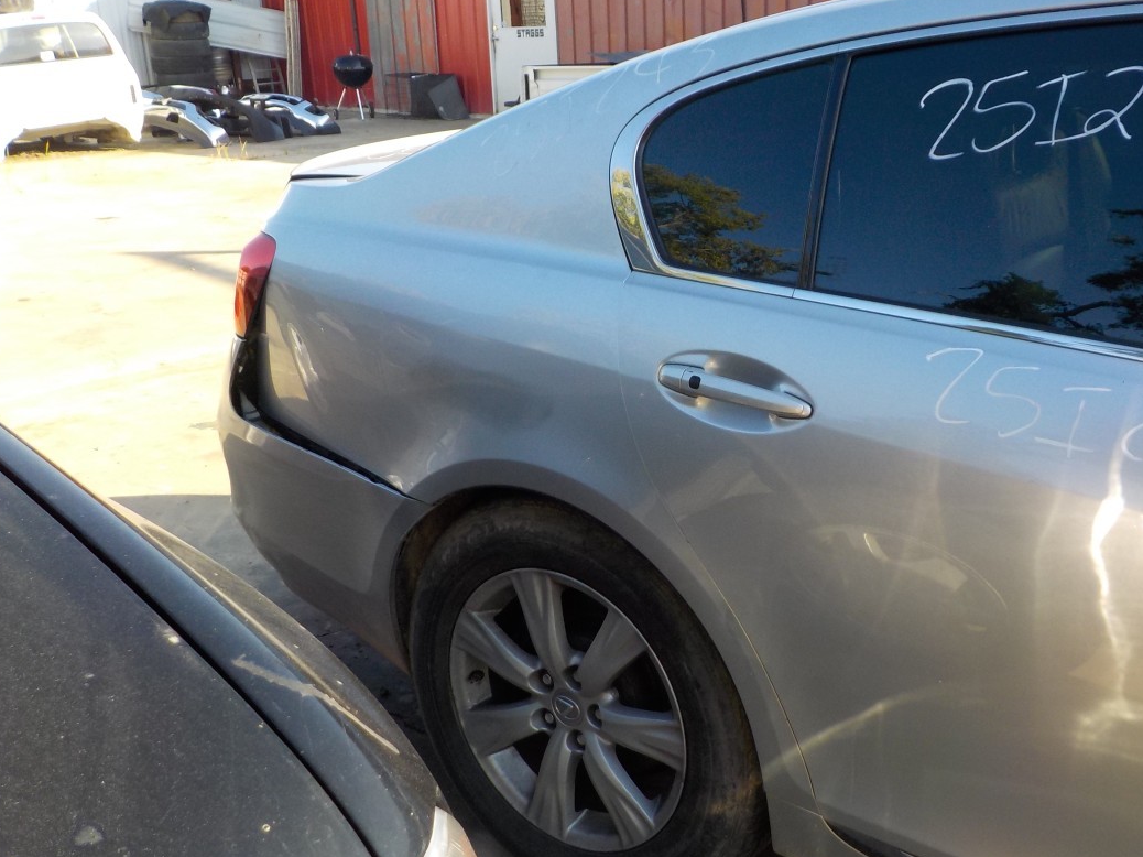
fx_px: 1221
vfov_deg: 38.6
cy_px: 446
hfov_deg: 49.9
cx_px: 671
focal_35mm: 37
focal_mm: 4.1
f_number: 3.3
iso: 125
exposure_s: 1/320
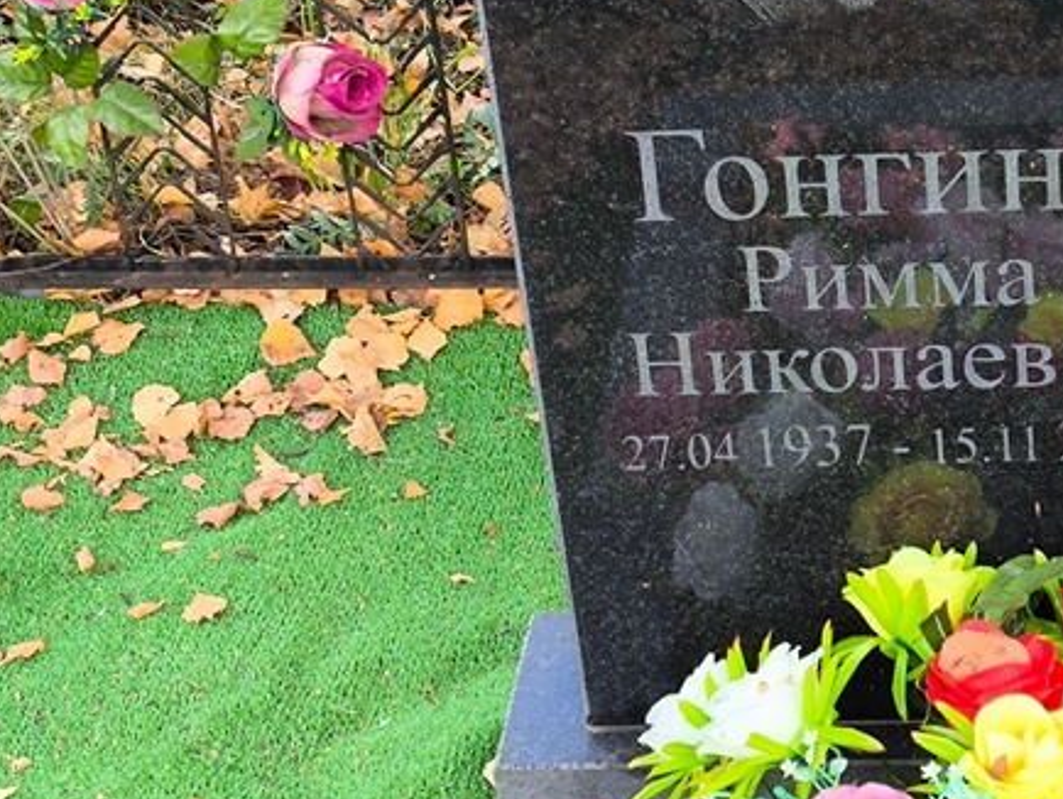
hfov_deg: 21.1
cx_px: 846
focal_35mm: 92
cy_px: 230
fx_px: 2827
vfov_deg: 16.0
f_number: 1.7
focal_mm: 4.71
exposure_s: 1/120
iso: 50
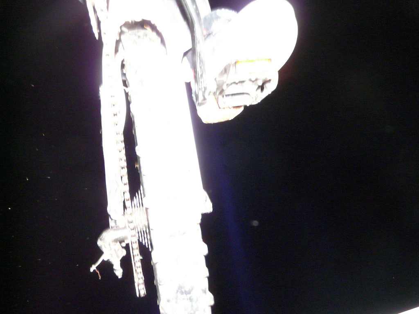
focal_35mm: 28
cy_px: 157
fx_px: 339
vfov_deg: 49.7
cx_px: 210
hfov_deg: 63.4
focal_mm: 4.6
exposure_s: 1/8
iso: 400
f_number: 2.8
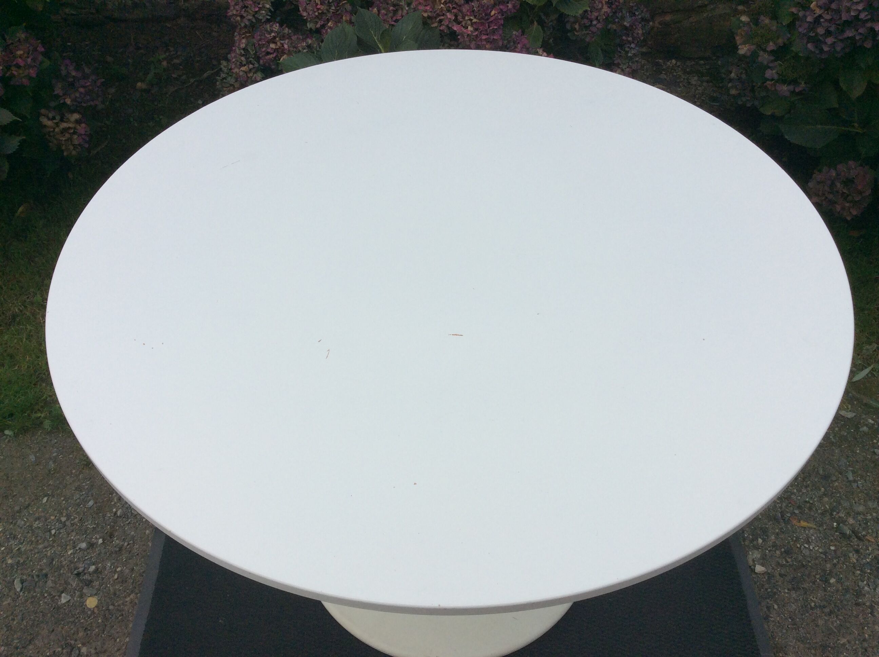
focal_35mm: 32
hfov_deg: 56.9
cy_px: 328
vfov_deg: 44.1
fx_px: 811
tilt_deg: -48.4
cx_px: 440
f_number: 2.4
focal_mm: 3.3
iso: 32
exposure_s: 1/1590
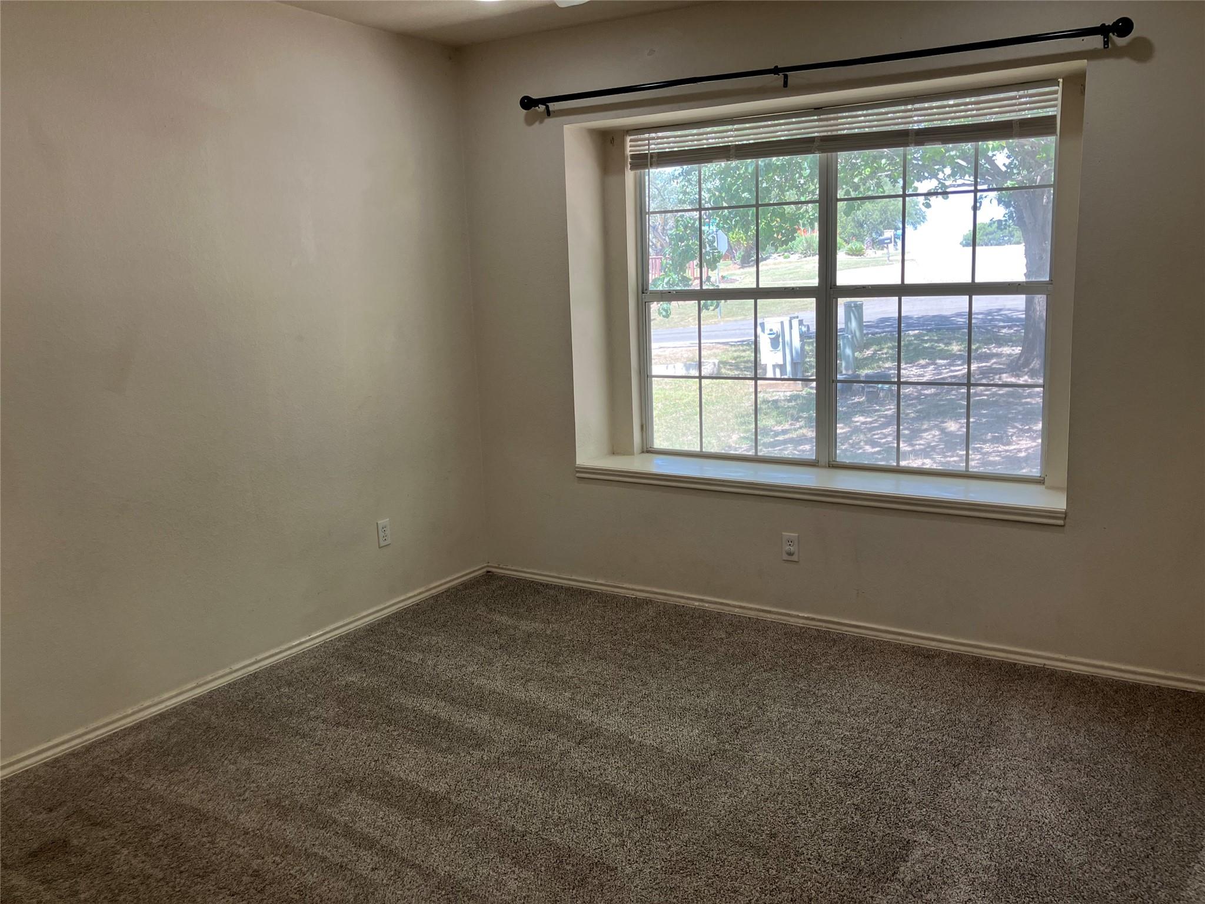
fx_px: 975
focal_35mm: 28
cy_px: 452
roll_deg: +2.1
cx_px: 602
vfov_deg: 49.7
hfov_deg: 63.4
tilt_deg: -8.5
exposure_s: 1/120
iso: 40
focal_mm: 3.99
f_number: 1.8
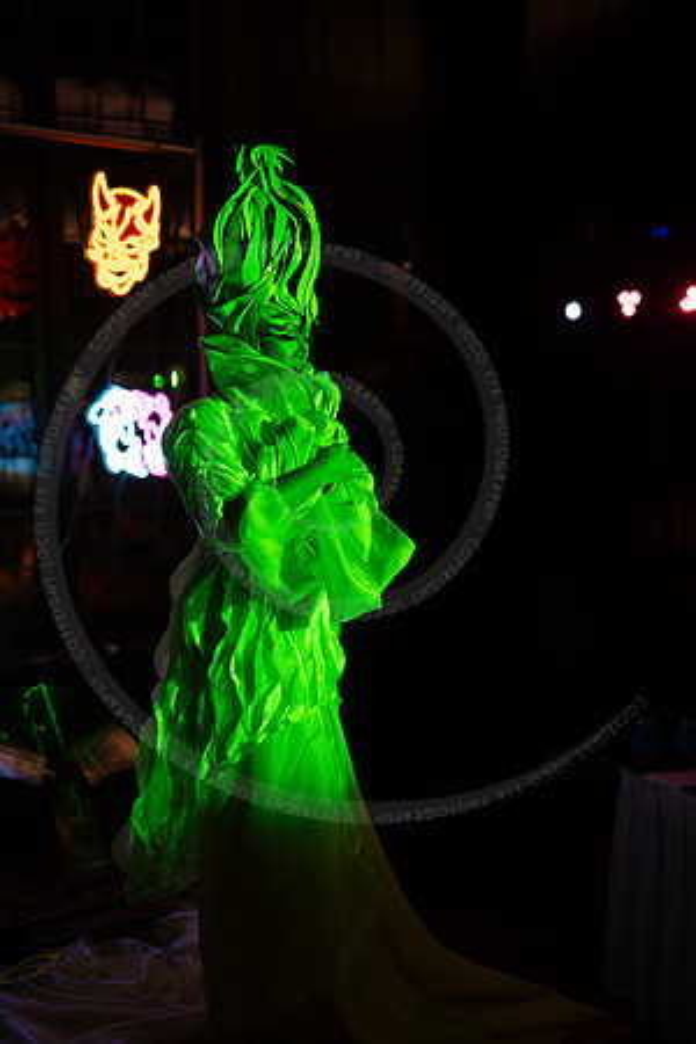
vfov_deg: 39.6
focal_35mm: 50
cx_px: 348
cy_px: 522
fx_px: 1450
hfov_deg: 27.0
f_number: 1.4
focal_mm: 50
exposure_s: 1/400
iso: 800
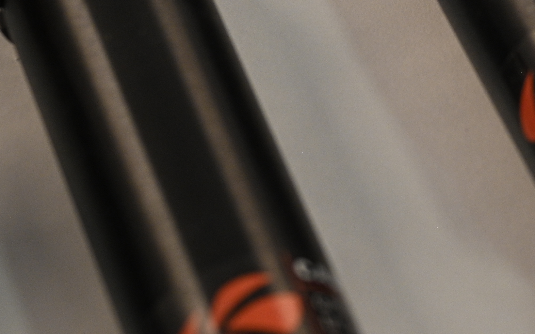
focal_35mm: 188
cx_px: 717
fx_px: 2741
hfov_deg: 10.9
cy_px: -246
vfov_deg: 6.8
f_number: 2.8
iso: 1000
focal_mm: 50
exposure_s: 1/125
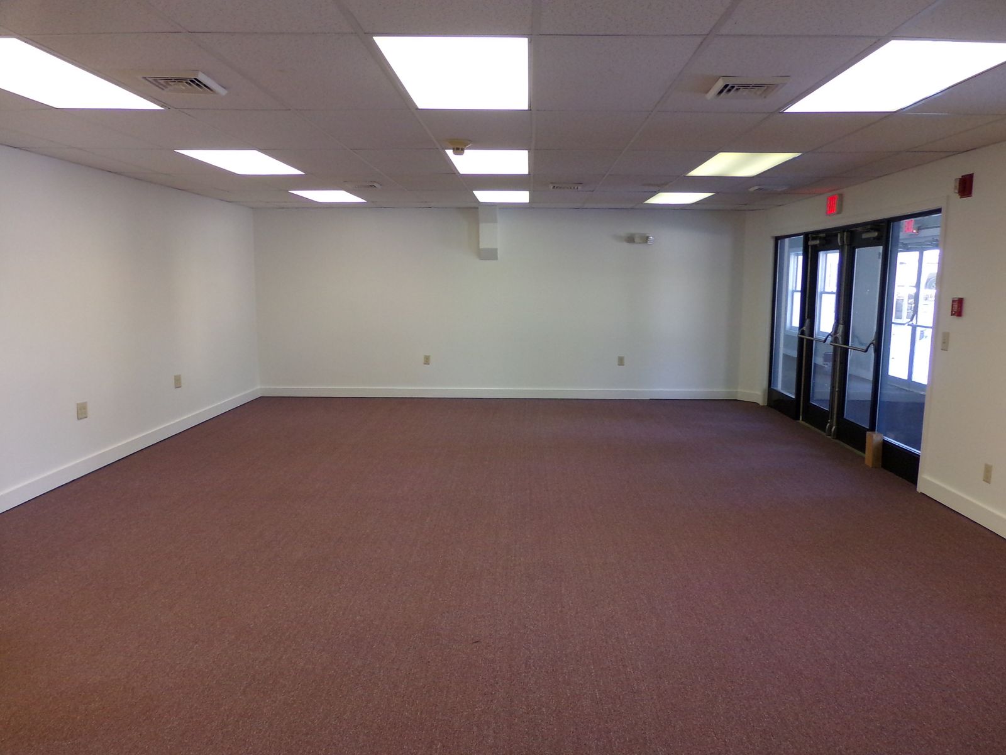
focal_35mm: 26
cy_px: 378
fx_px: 756
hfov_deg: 67.3
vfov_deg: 53.1
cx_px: 503
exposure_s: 1/58
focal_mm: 4.7
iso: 200
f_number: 3.2
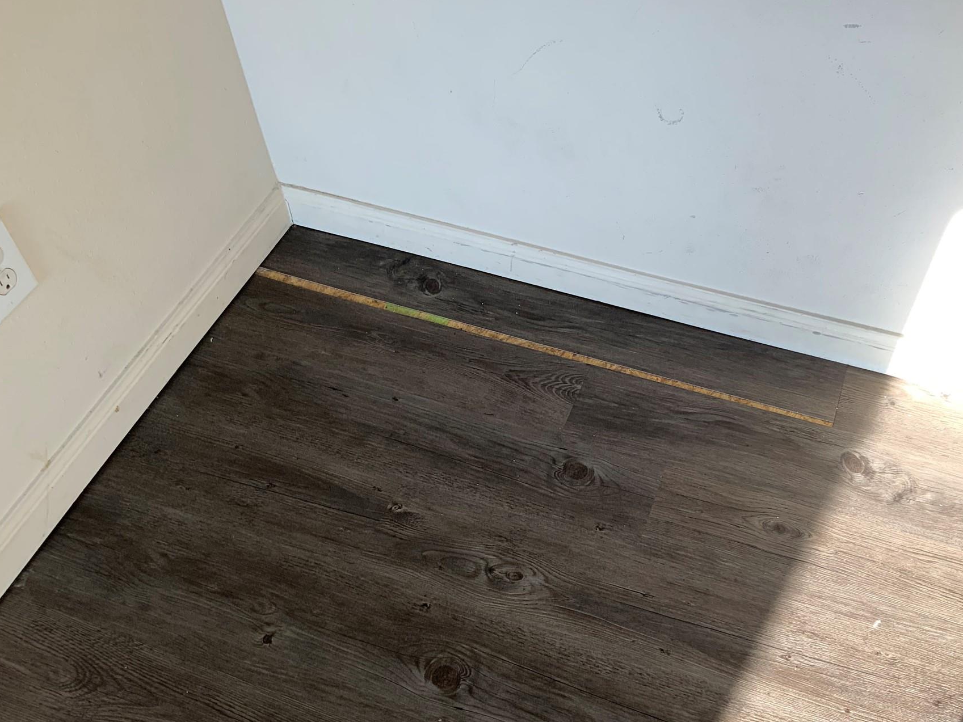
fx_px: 974
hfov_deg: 52.3
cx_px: 566
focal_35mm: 35
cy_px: 395
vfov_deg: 40.7
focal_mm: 3
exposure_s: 1/120
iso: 20
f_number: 1.8
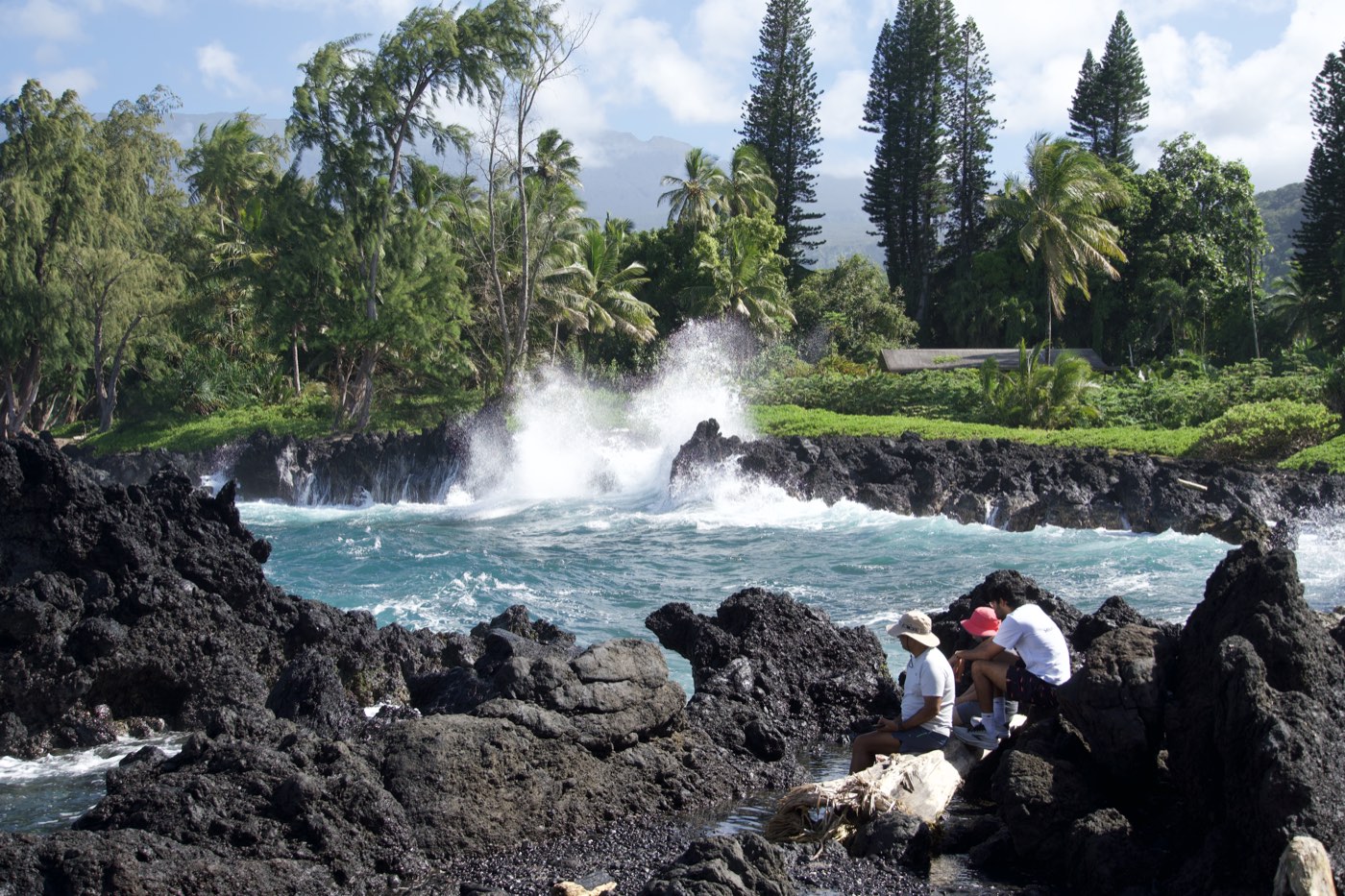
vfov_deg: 26.5
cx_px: 672
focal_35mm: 51
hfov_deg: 38.9
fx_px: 1905
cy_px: 448
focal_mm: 34
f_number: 5.6
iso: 100
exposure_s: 1/320
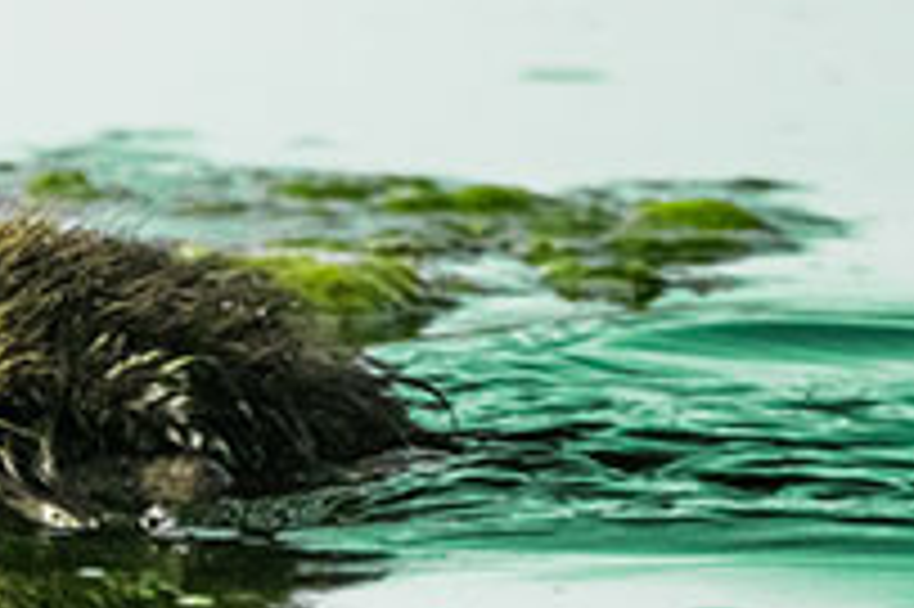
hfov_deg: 0.8
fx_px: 68772
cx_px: -158
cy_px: 475
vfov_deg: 0.5
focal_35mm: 2711
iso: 5000
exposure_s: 1/3200
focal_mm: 1100
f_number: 13
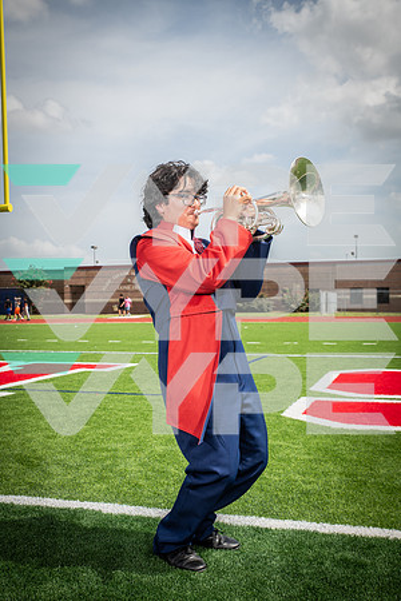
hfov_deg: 33.4
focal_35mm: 40
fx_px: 668
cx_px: 200
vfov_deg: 48.5
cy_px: 300
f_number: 7.1
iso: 125
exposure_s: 1/400
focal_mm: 40
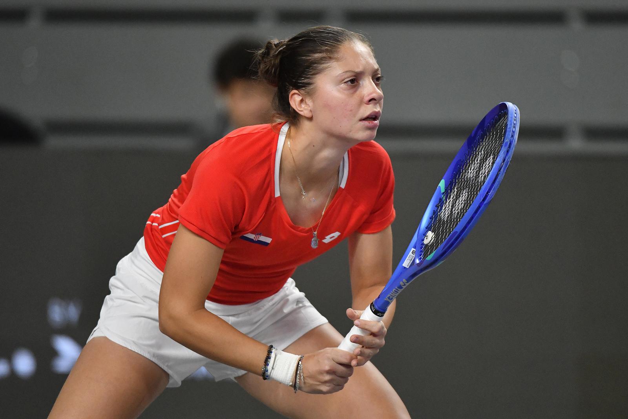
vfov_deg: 3.4
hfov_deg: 5.2
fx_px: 6978
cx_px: 314
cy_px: 210
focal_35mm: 400
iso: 4000
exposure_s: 1/1600
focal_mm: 400
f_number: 4
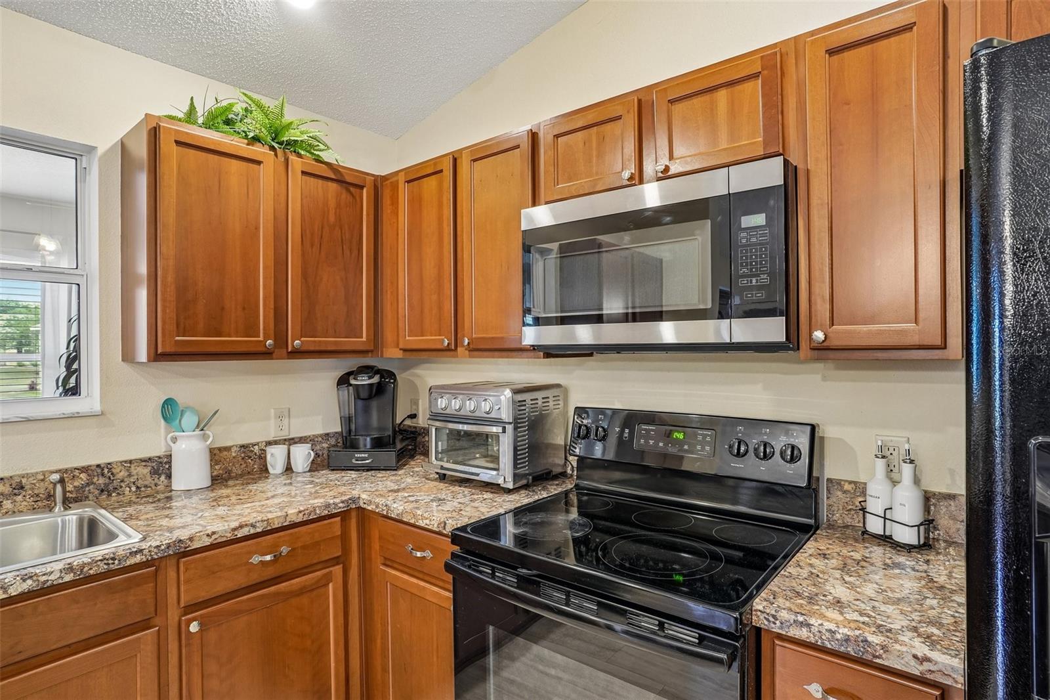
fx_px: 554
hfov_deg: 86.9
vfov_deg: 64.5
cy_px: 350
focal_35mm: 19
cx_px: 525
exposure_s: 1/1.67
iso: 400
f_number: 9
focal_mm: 19
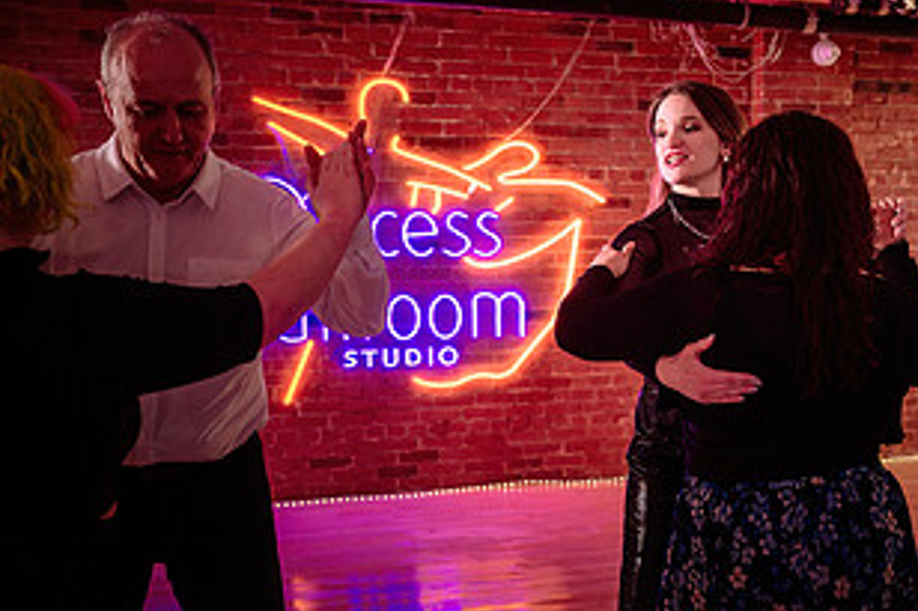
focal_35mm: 47
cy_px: 401
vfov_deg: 28.5
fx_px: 1198
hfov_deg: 41.3
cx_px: 626
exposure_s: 1/160
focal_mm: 24
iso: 640
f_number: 2.8
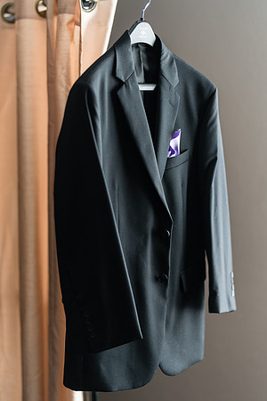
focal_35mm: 85
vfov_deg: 23.9
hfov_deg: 16.1
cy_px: 200
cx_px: 134
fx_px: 946
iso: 320
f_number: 1.4
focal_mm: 85
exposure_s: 1/500
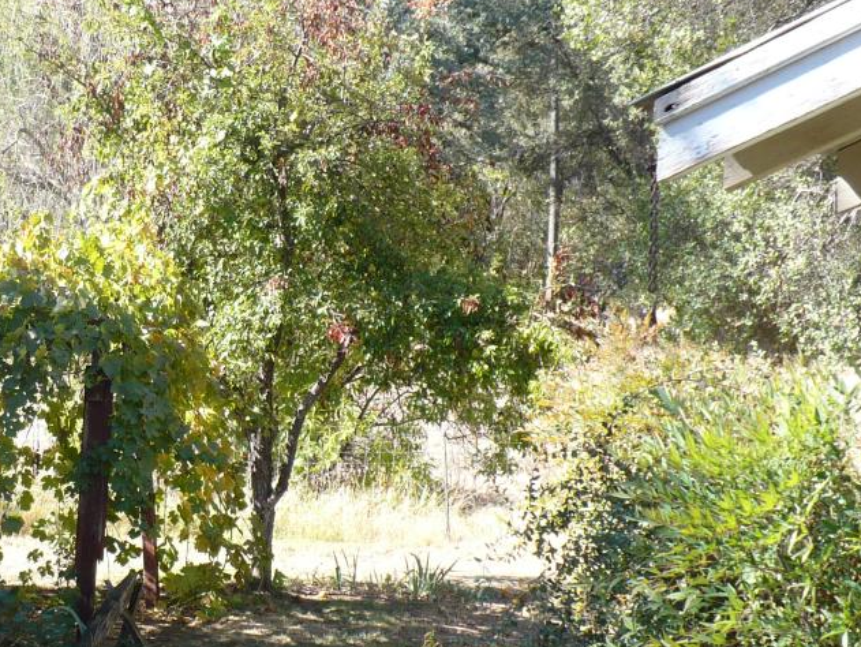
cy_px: 480
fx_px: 1867
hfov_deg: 25.2
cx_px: 81
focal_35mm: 75
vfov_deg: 19.5
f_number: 2.8
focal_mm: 6.1
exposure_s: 1/250
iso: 100
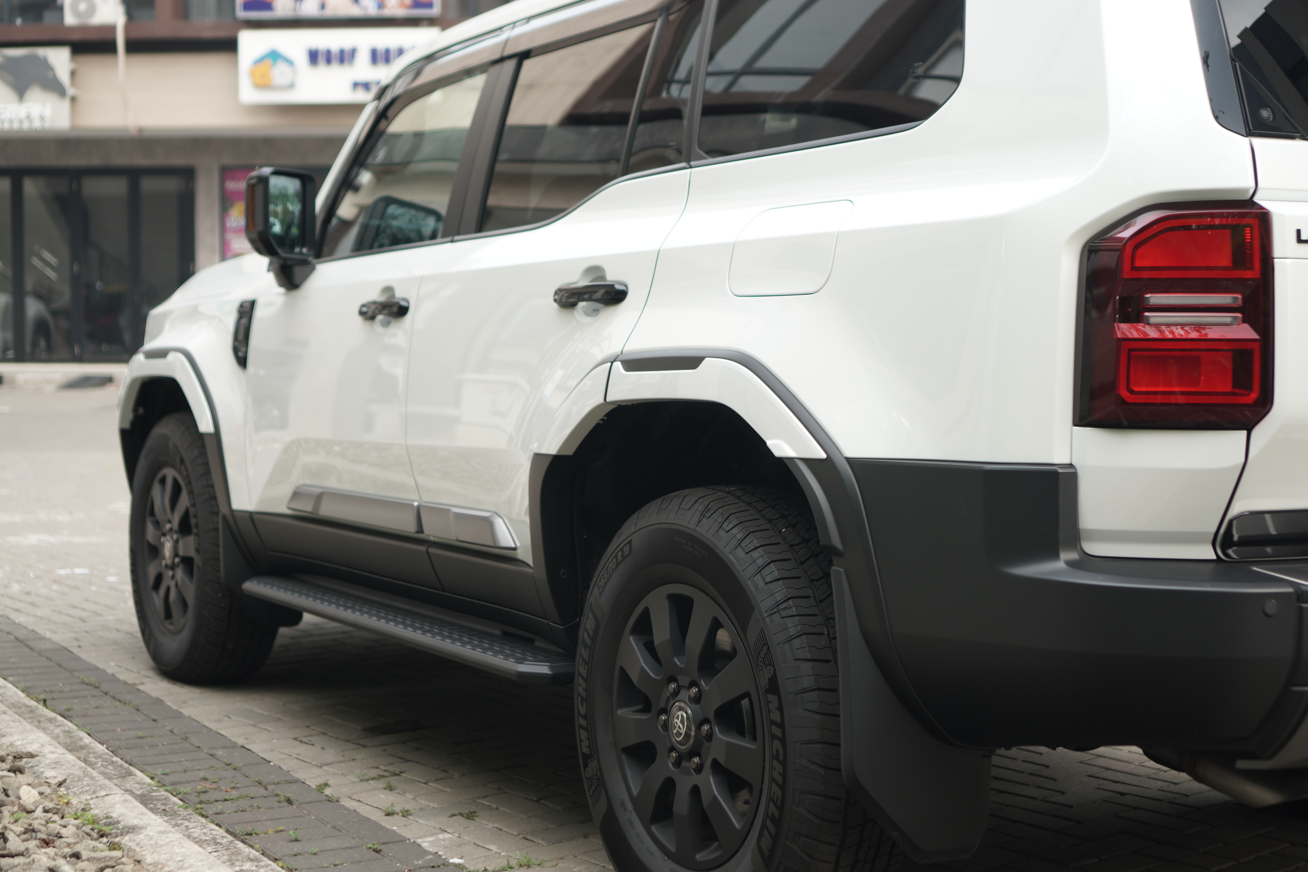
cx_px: 654
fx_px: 1889
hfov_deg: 38.2
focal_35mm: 52
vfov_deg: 26.0
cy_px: 436
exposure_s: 1/100
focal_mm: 35
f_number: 2.5
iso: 125
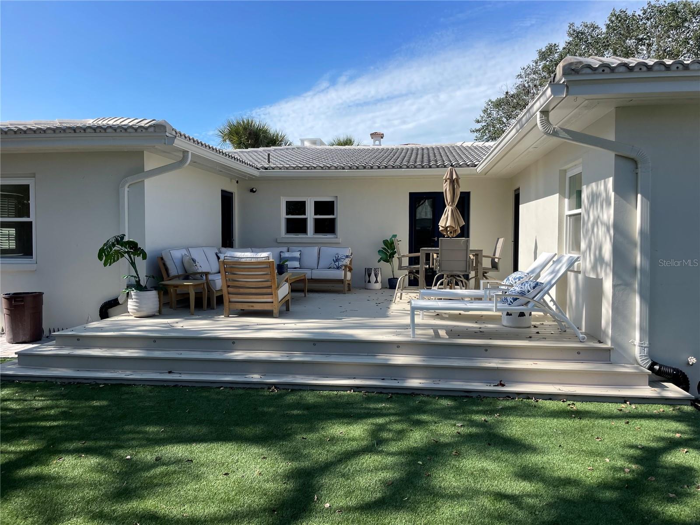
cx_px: 350
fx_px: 526
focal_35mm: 26
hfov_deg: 67.3
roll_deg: -0.4
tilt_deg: -2.1
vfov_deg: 53.1
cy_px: 262
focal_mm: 4.2
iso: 32
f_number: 1.6
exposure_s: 1/3205
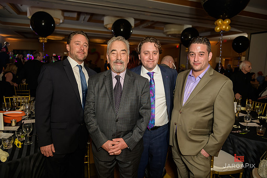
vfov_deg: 49.6
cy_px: 89
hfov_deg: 69.4
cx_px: 134
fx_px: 193
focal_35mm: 26
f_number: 3.2
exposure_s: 1/125
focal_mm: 26
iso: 640
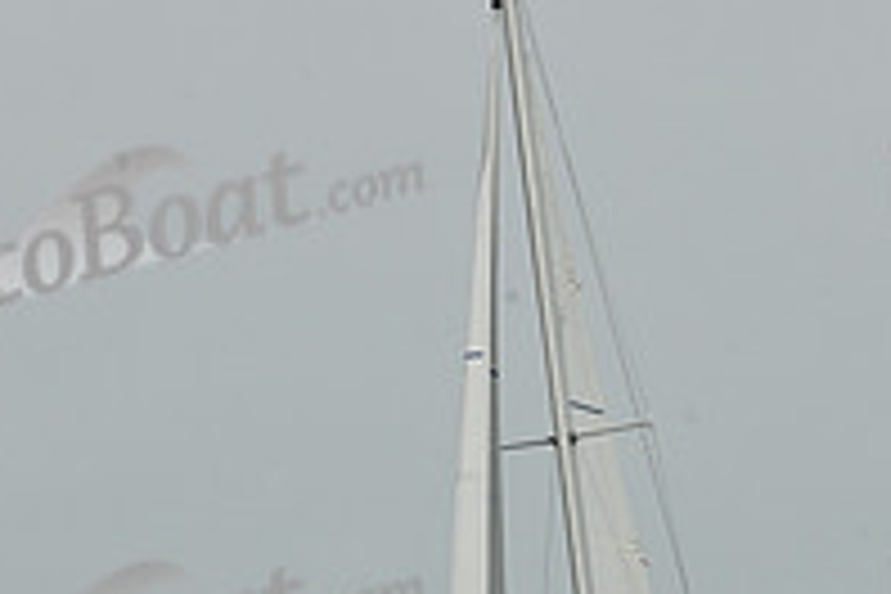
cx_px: 659
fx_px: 9800
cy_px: 828
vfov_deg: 3.5
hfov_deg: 5.2
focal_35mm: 396
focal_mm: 135
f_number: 14
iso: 320
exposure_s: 1/800
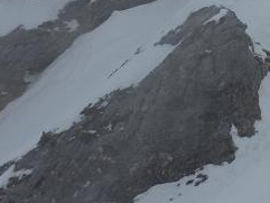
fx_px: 2513
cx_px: 380
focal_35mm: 322
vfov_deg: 4.6
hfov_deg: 6.1
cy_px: -34
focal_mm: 17.5
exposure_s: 1/160
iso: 80
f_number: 5.2
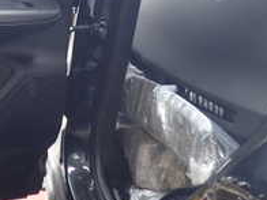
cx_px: -104
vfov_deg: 15.3
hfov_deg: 19.3
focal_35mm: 92
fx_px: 710
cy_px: -61
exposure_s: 1/60
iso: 125
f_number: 2.3
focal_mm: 5.4
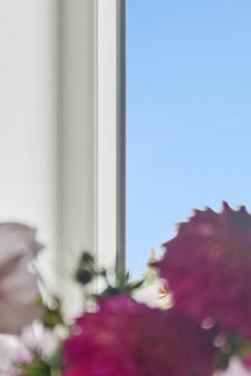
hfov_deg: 5.9
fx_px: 2442
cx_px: 294
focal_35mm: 234
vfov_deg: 8.7
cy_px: 453
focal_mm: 44
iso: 200
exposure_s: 1/125
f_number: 4
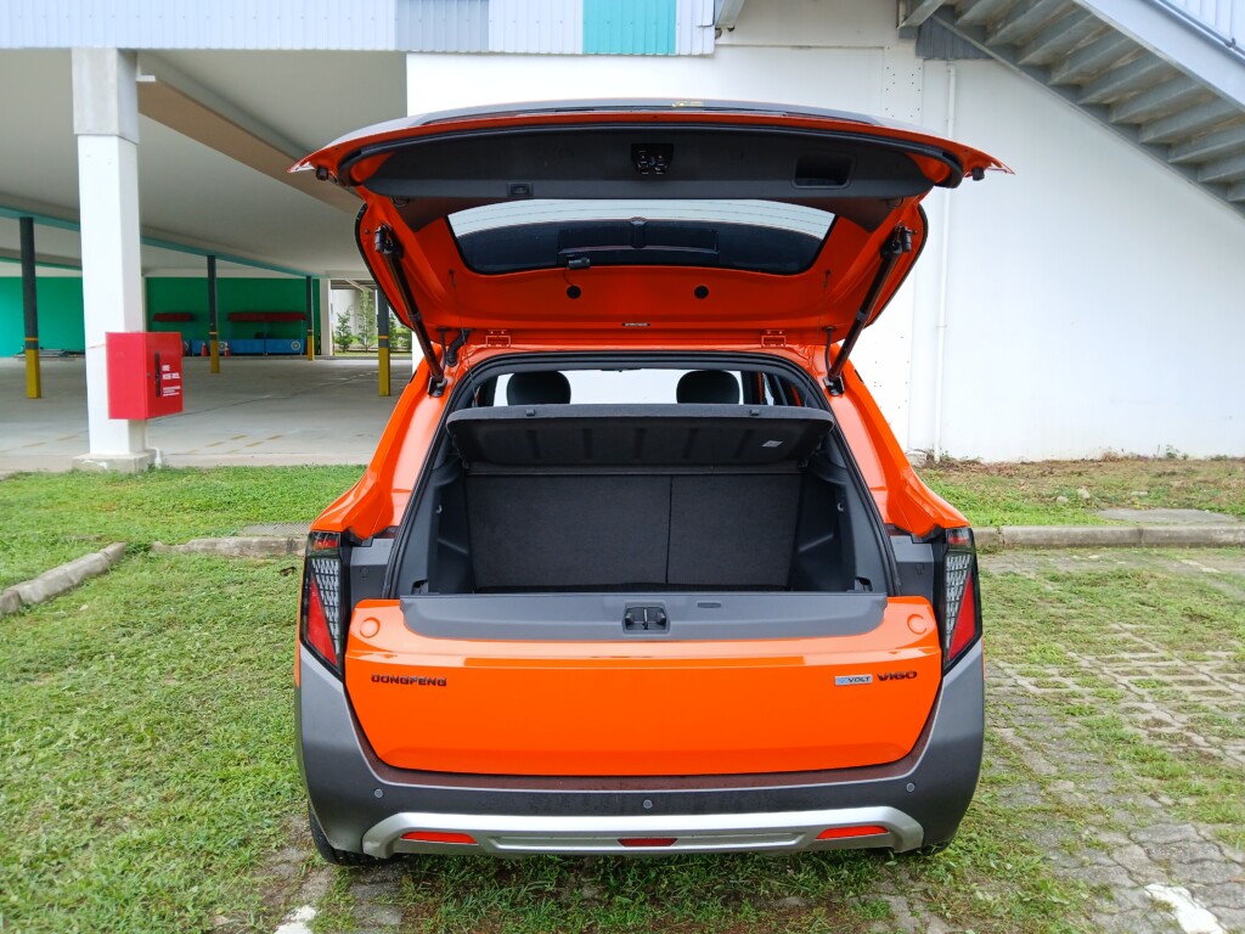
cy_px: 467
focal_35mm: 26
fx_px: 935
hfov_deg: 67.3
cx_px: 622
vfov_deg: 53.1
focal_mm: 3.98
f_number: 1.8
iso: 100
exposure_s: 1/350
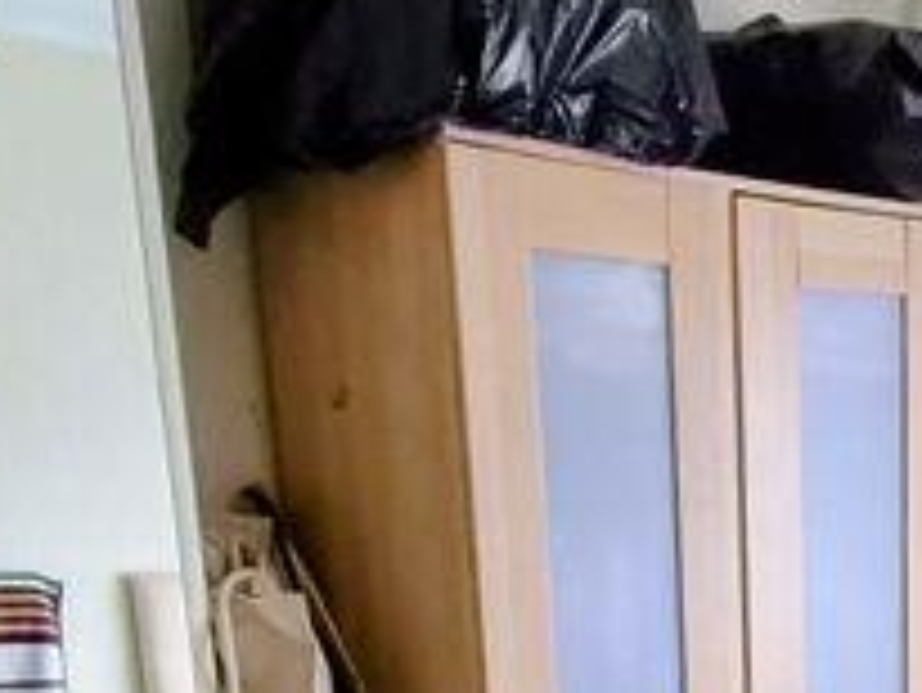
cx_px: 1160
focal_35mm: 65
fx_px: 1732
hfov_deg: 26.0
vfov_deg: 19.1
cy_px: 1112
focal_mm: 2.2
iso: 250
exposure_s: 1/50
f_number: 2.2
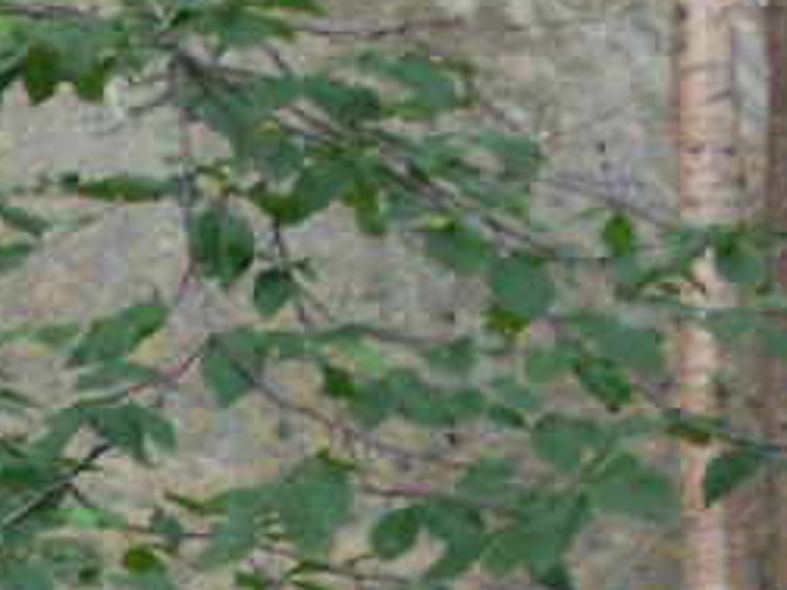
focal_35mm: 261
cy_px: 508
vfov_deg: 5.7
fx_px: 5931
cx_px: 129
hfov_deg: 7.6
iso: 400
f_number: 3.2
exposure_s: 1/60
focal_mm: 10.7
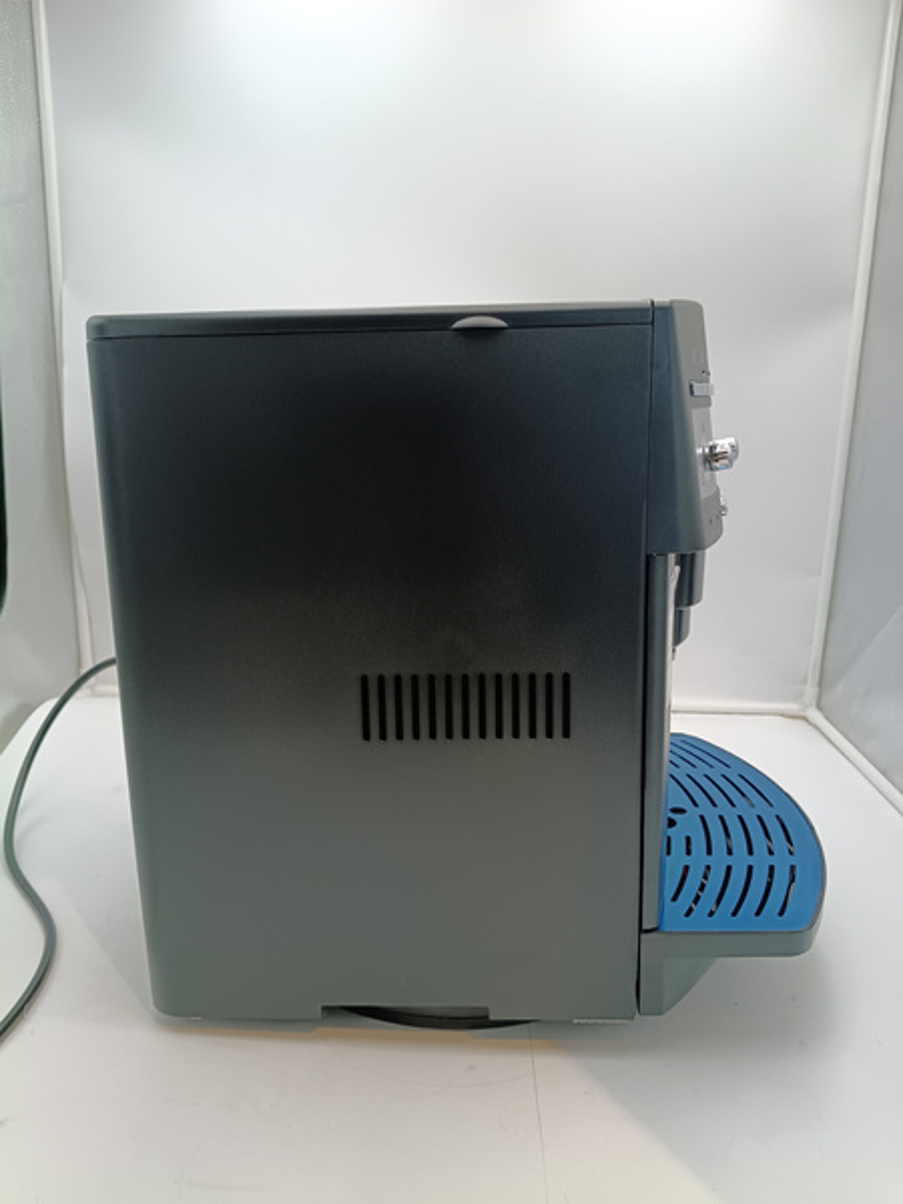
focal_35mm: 26
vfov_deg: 67.3
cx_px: 452
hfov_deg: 53.1
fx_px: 904
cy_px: 602
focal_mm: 4.81
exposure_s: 1/121
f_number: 1.8
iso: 142
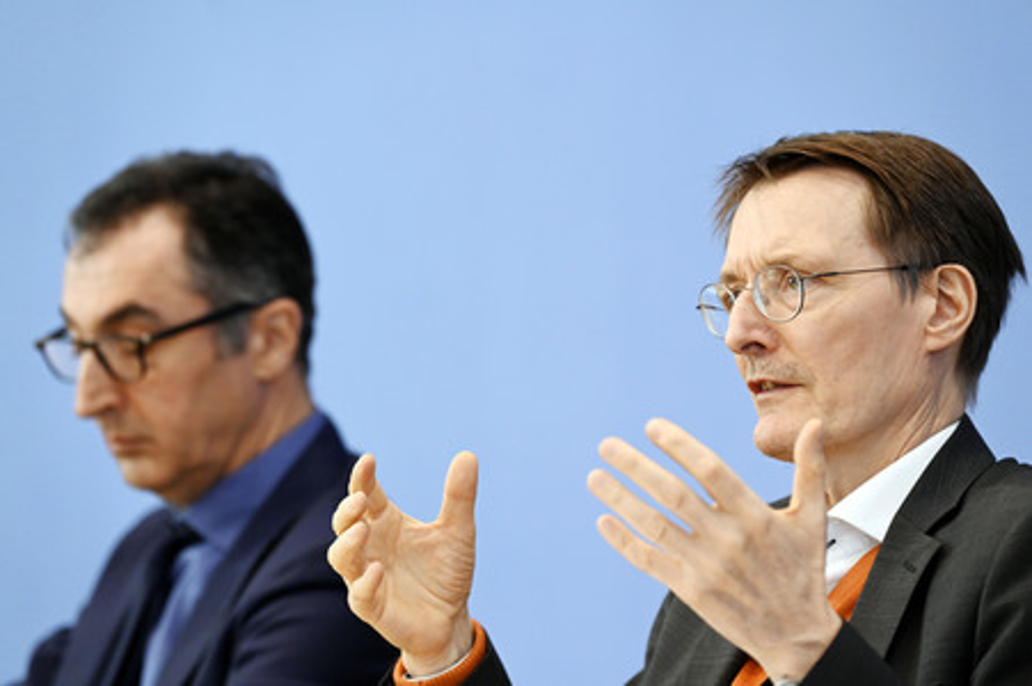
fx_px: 5729
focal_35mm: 200
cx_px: 516
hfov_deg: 10.3
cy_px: 343
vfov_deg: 6.9
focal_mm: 200
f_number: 4
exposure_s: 1/1250
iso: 2500
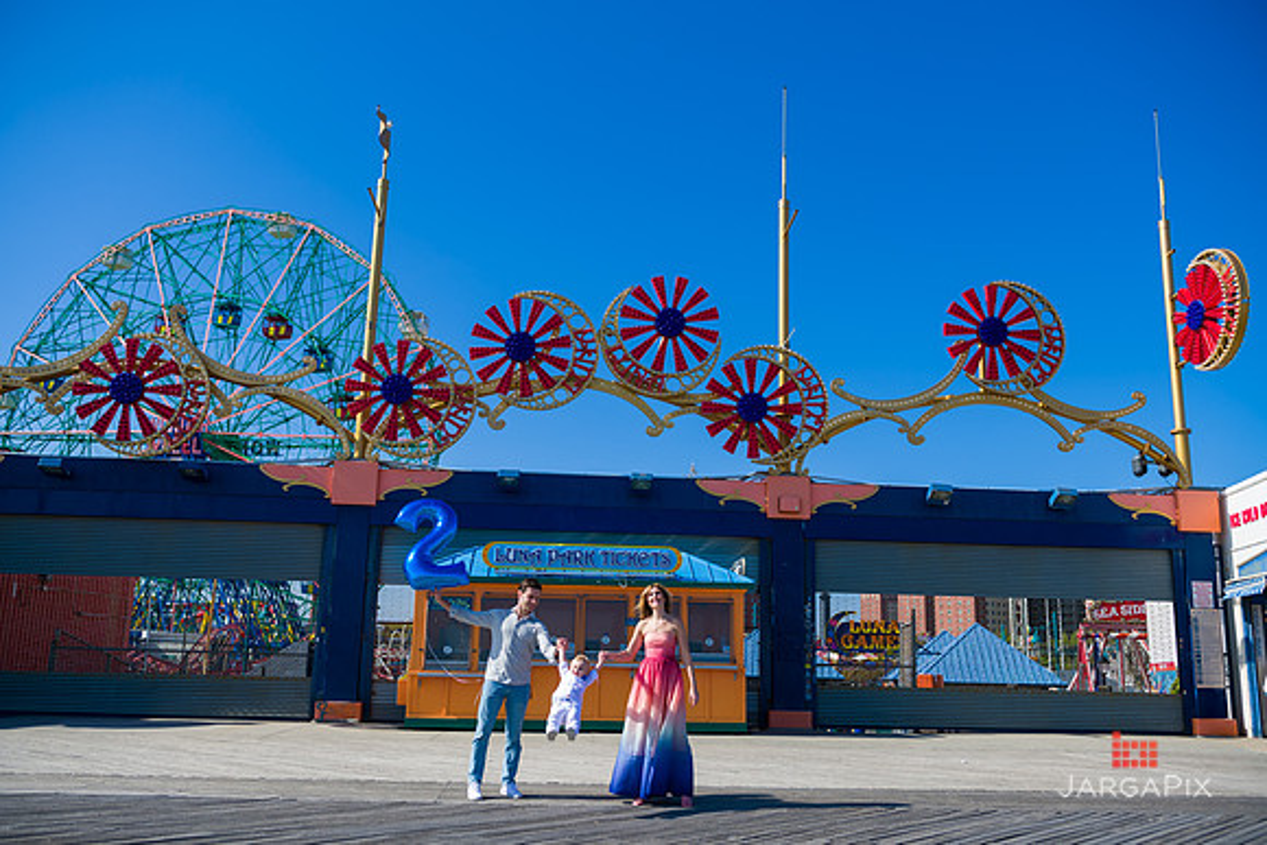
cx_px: 634
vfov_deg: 41.1
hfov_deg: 58.7
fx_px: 1126
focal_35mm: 32
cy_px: 422
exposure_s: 1/1600
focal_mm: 32
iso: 200
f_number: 5
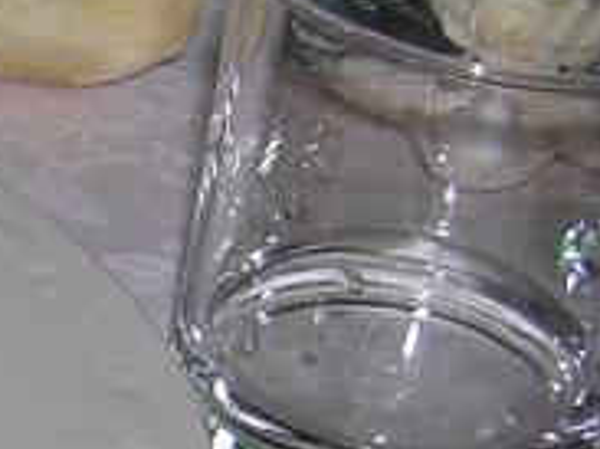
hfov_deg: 10.6
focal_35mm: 166
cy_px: 547
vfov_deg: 8.8
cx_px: -705
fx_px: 2875
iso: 100
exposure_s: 1/60.1
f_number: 2.8
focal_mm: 5.8
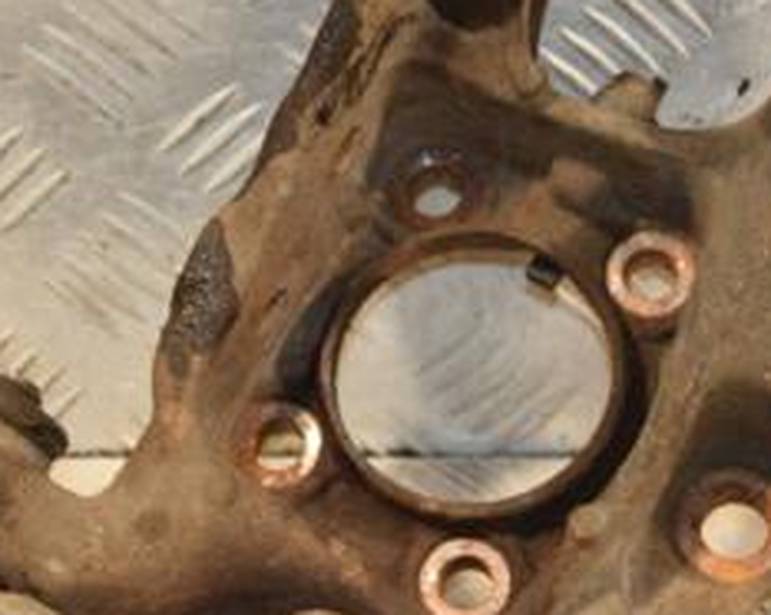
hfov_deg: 11.1
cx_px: 486
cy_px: 228
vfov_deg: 8.9
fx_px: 3967
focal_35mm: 174
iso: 800
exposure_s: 1/160
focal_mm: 48
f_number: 4.8
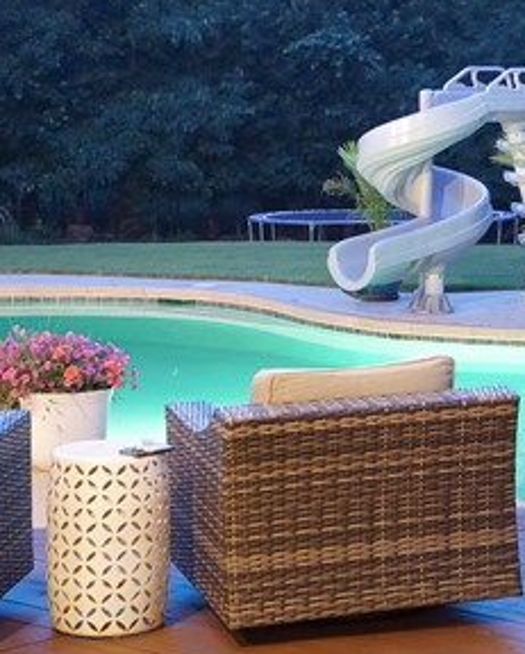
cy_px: 66
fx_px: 2056
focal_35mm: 106
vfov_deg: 17.8
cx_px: 581
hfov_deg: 14.2
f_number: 7.1
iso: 400
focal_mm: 20
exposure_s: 4
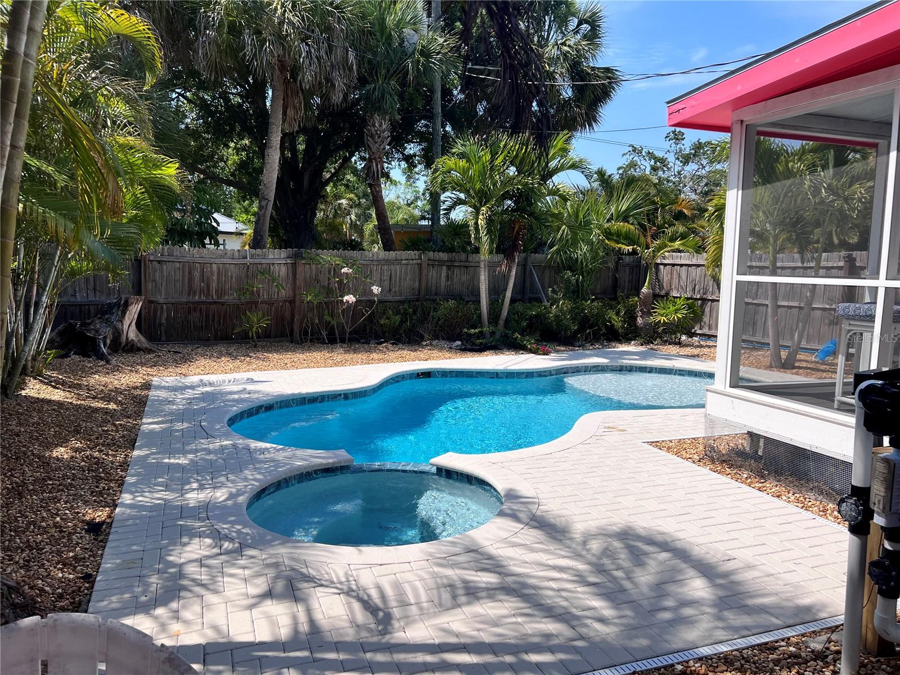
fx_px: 676
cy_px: 338
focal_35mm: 26
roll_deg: -1.1
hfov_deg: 67.3
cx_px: 450
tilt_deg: -7.9
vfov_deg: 53.1
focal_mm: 5.7
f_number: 1.5
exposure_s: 1/5076
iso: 50
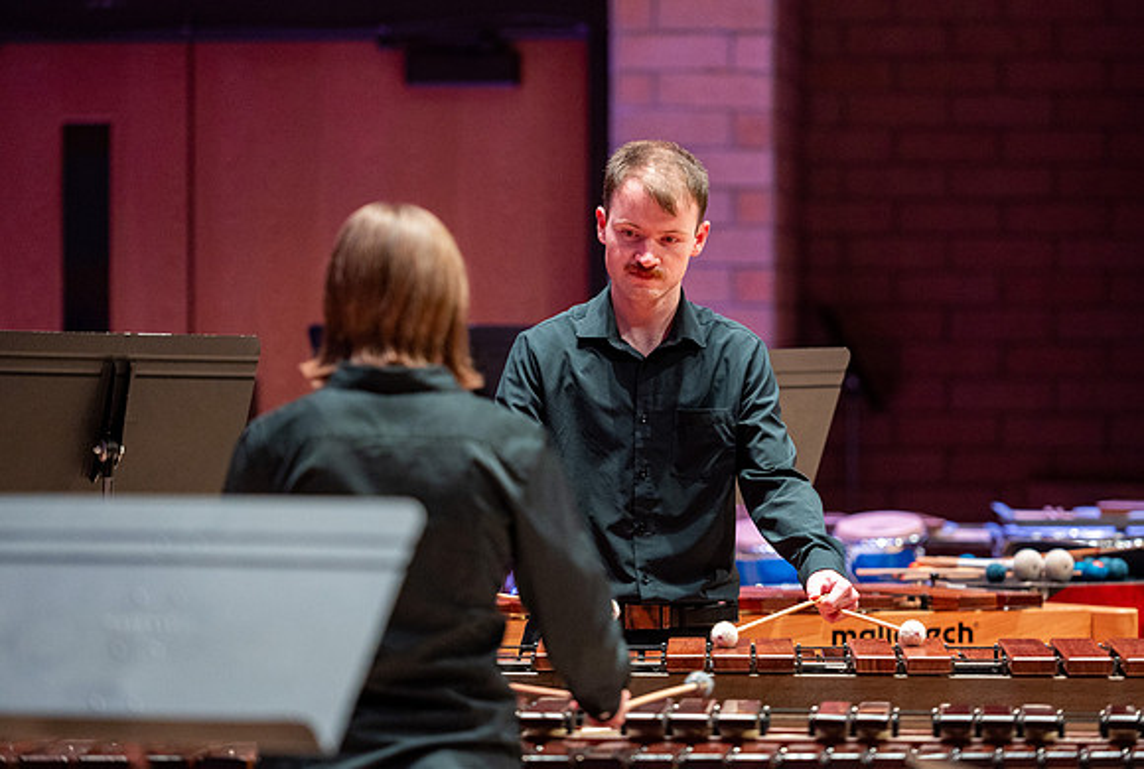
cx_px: 624
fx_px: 6806
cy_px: 376
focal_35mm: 214
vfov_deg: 6.5
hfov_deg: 9.6
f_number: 2.8
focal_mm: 180
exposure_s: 1/320
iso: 2500
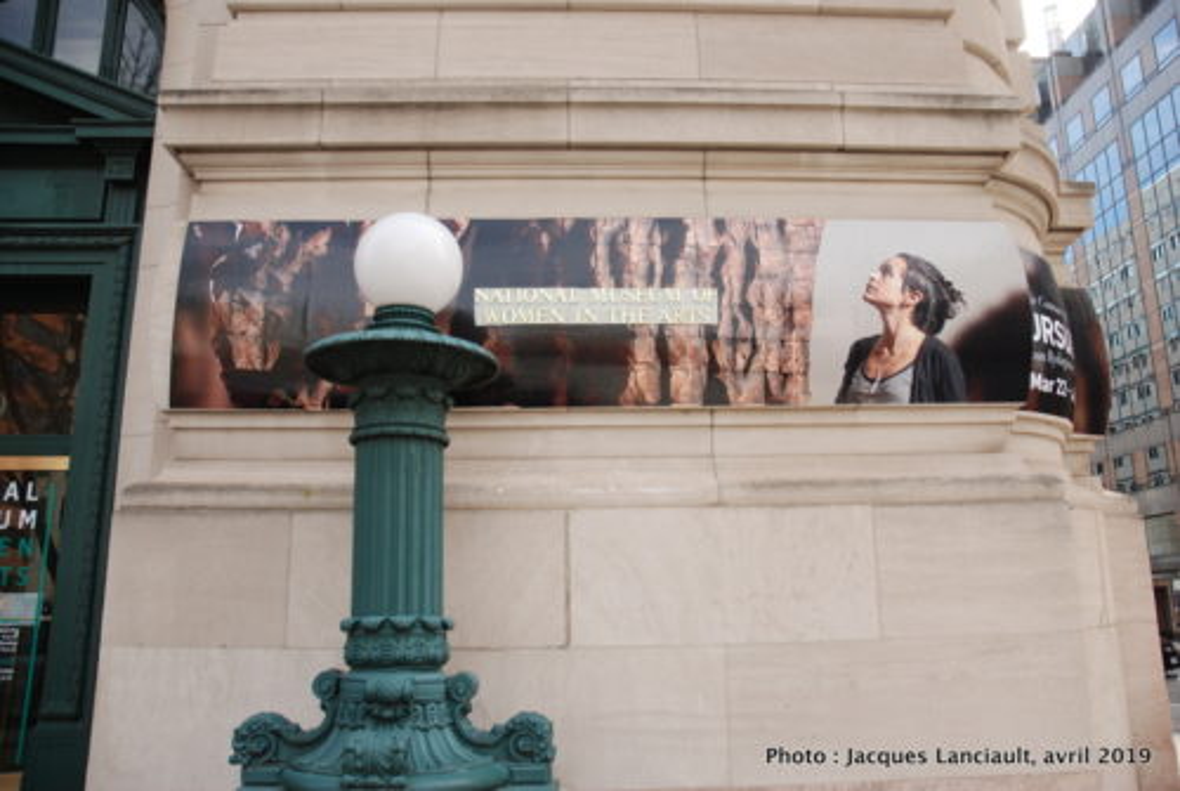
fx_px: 886
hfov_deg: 67.3
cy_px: 396
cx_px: 590
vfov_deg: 48.1
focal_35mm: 27
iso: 100
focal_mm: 18
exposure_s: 1/125
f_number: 5.6
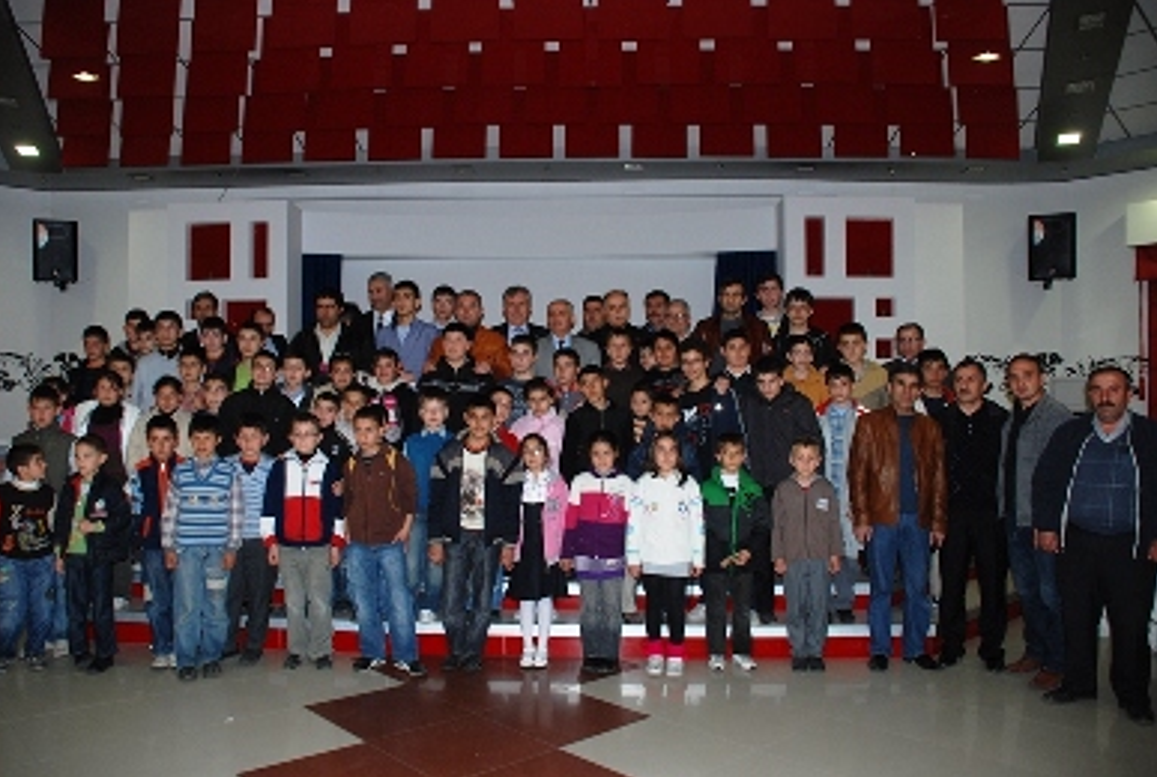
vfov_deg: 14.3
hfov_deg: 21.2
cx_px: 565
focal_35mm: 96
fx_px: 3092
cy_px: 391
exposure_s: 1/60
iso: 200
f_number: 5.3
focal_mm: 62
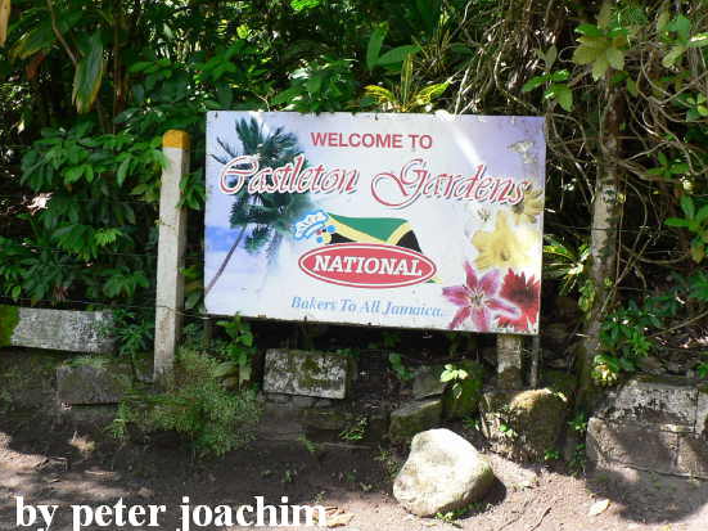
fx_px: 736
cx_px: 354
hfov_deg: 51.4
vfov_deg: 39.6
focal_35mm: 36
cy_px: 262
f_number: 3.6
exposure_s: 1/100
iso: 64
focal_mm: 6
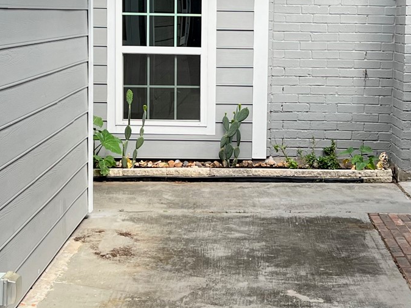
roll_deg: -0.2
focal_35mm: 79
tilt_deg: -5.0
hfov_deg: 24.6
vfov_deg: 18.6
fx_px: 938
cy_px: 102
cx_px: 262
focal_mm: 5.7
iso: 50
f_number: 1.5
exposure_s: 1/1135
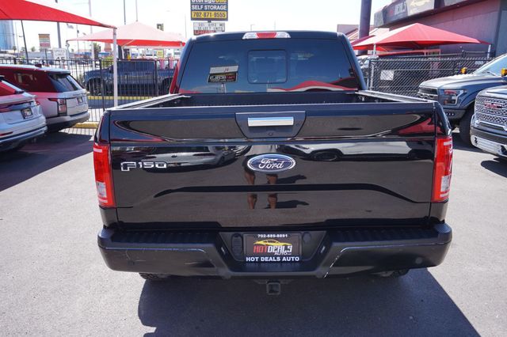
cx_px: 254
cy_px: 168
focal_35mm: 30
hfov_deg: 62.0
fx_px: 422
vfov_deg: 43.6
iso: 100
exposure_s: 1/200
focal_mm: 20
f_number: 5.6
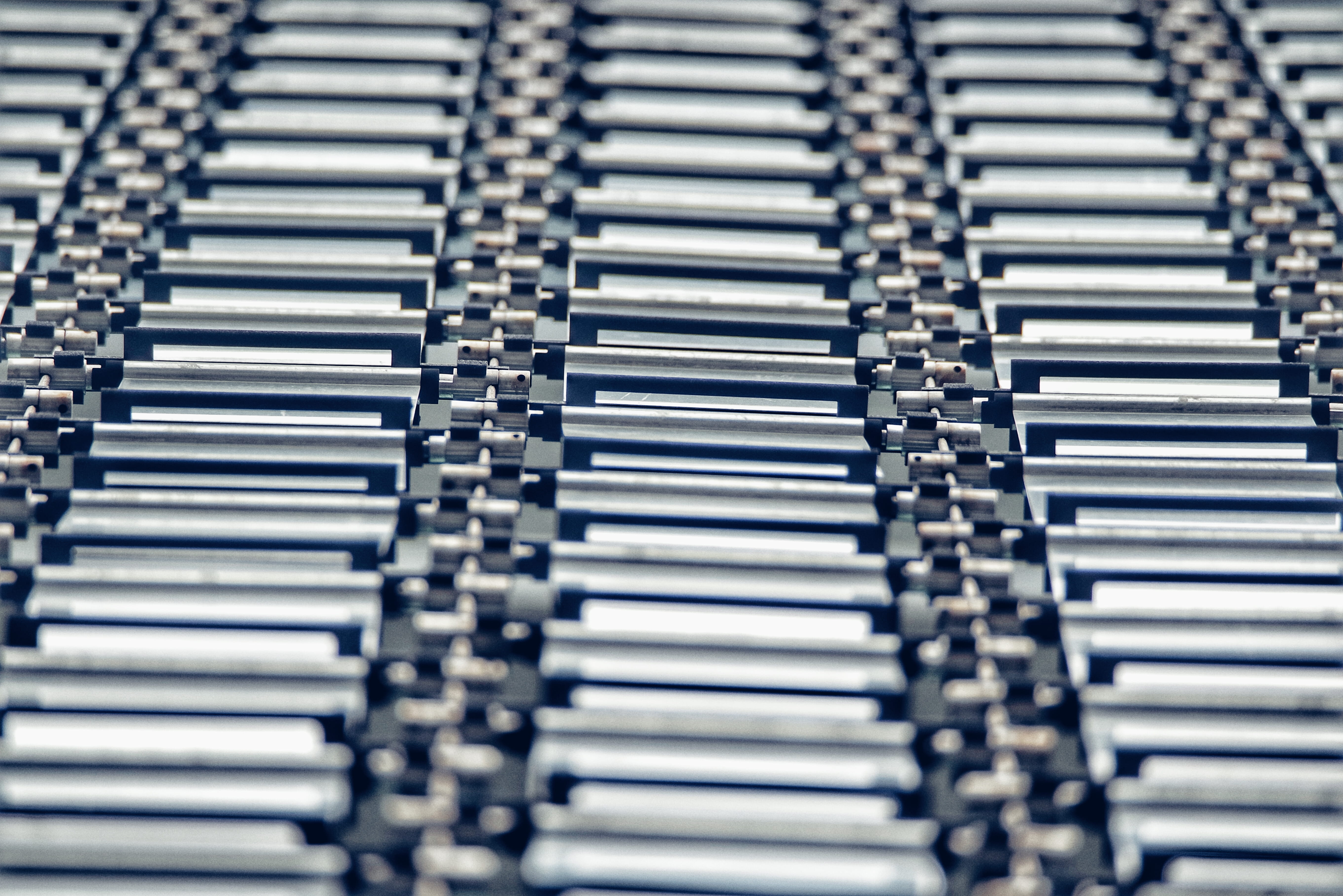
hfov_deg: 6.7
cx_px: 670
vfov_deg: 4.4
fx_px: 11527
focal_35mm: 309
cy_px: 448
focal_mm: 200
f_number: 5.6
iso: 200
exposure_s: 1/250
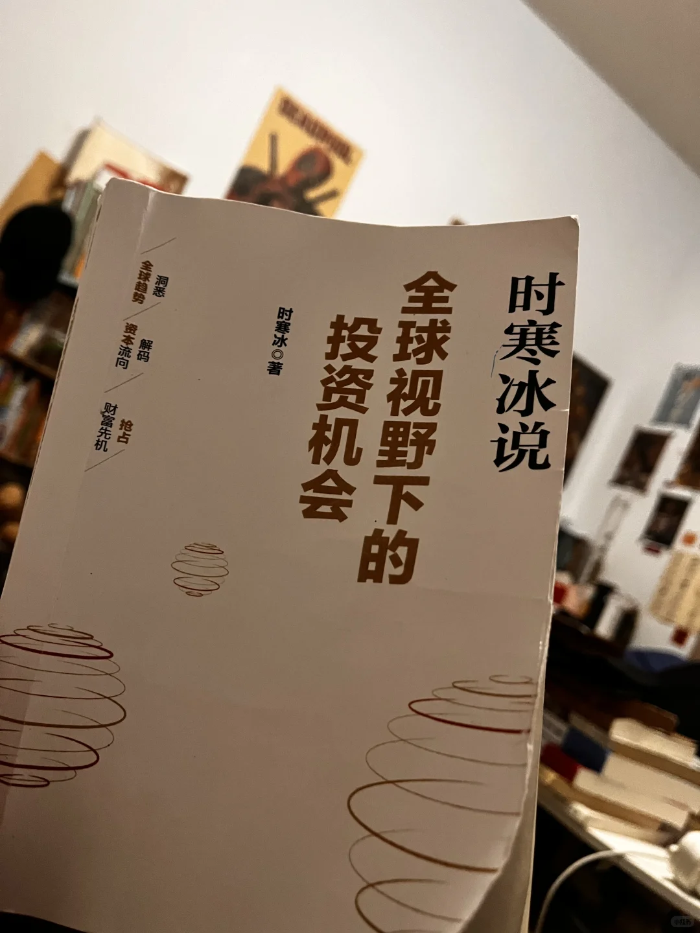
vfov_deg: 67.3
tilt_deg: +1.9
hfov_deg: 53.1
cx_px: 350
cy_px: 466
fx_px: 701
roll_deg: -25.9
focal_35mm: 26
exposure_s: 1/58
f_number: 1.6
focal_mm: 5.1
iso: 500
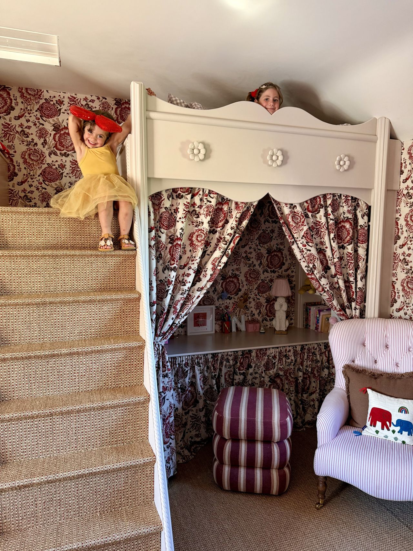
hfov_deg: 56.8
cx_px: 206
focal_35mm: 24
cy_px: 276
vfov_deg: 71.6
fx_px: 382
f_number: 1.78
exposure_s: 1/60
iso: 250
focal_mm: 6.76
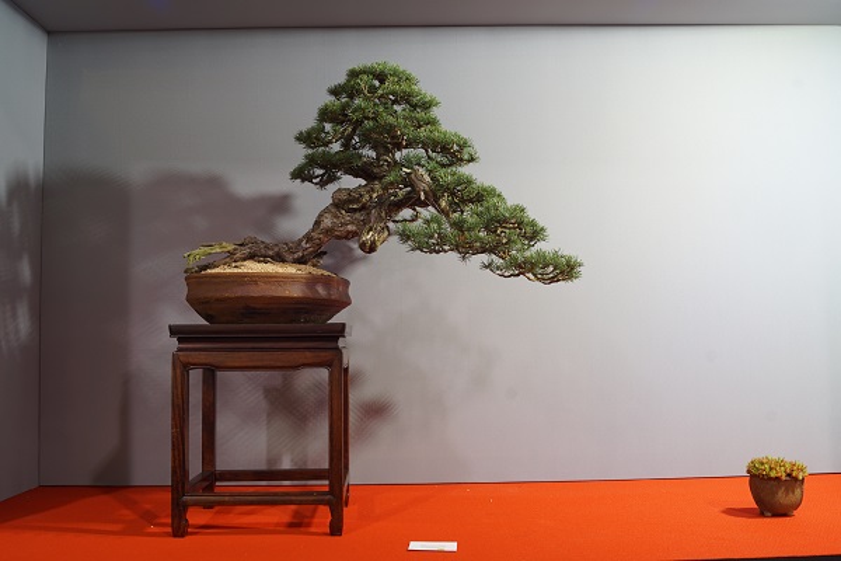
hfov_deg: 57.2
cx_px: 420
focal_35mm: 33
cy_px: 280
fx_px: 771
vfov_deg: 40.0
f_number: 11
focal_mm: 22
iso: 100
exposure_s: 1
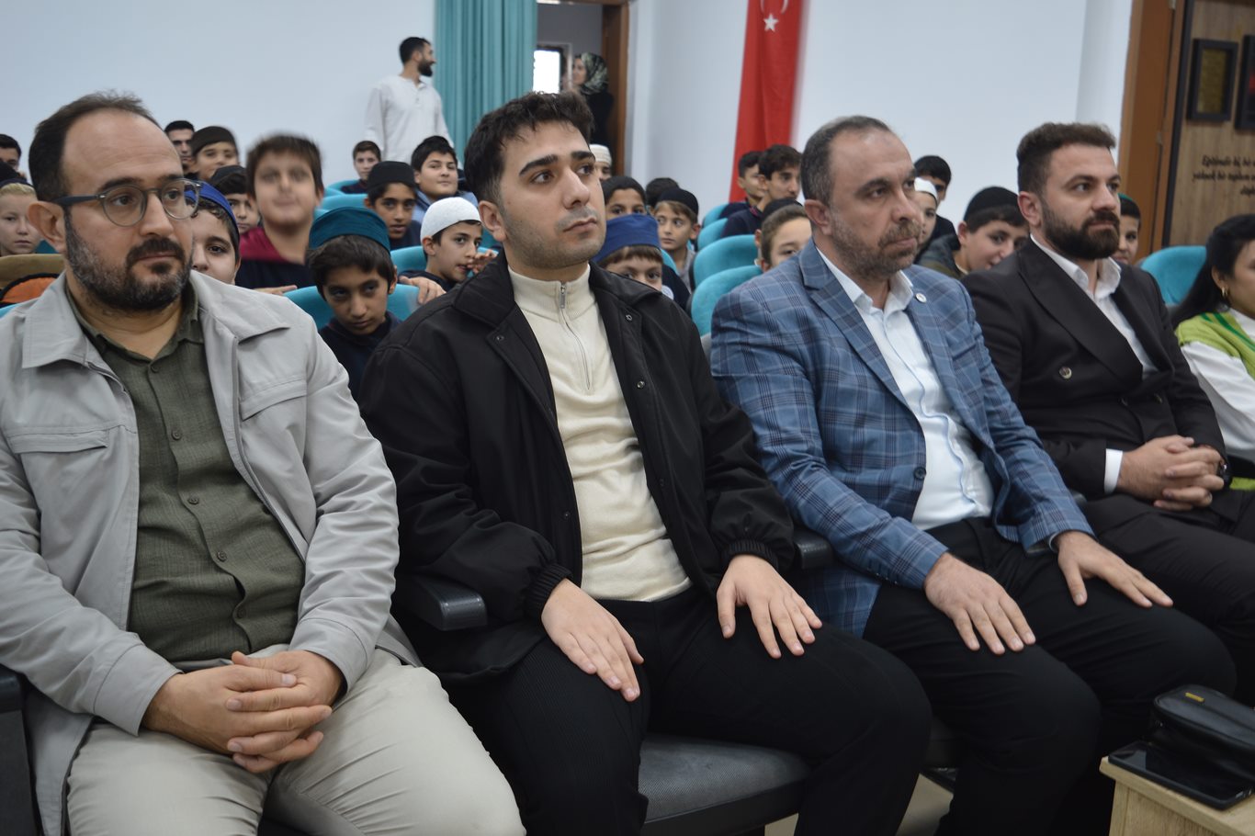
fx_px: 1255
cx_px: 628
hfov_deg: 53.1
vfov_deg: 36.9
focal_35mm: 36
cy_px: 418
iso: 100
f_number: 4
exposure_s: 1/15
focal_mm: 24
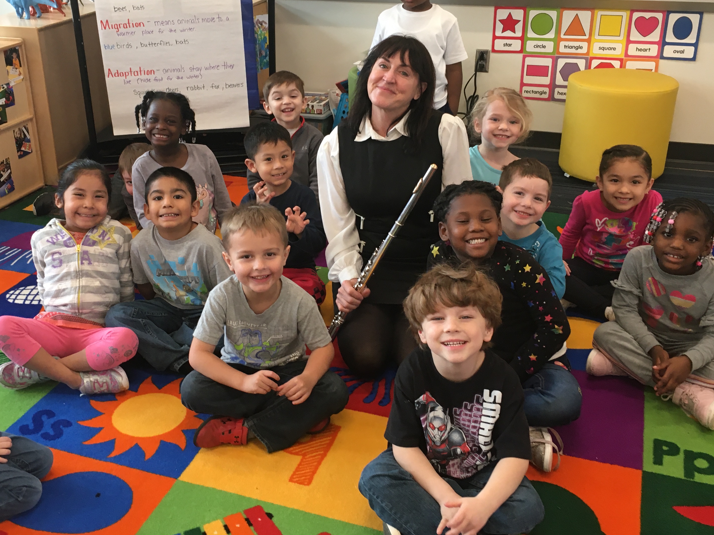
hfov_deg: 45.7
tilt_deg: -24.5
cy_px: 238
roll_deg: +0.9
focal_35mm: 41
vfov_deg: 35.1
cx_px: 309
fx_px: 846
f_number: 2.2
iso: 64
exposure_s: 1/30
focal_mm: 4.15
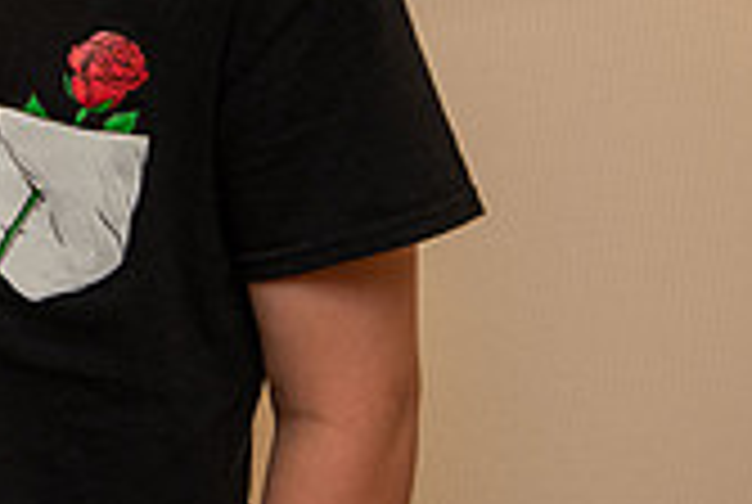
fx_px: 3264
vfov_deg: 8.7
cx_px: -446
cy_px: -178
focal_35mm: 156
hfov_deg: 12.4
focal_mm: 45
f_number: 5
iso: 1000
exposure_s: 1/100
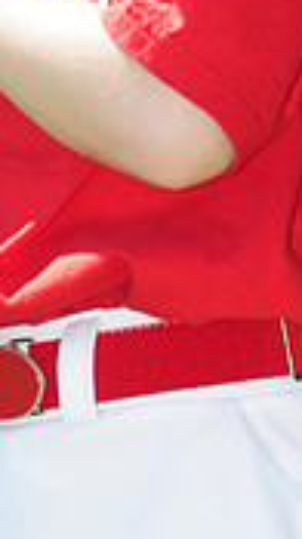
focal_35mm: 624
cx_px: 100
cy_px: -188
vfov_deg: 3.5
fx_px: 8913
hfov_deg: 1.9
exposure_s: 1/800
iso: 200
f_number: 4.5
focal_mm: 120
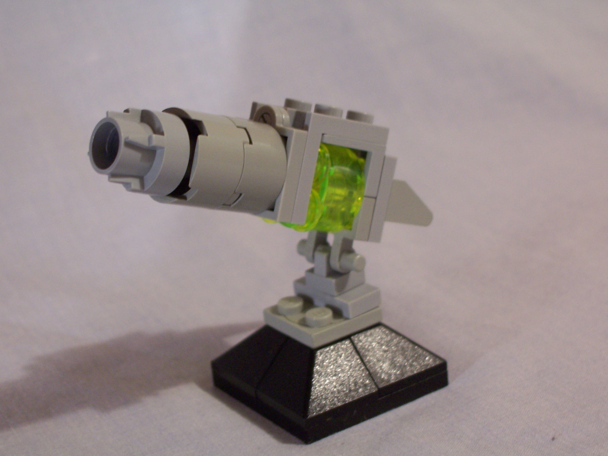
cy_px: 228
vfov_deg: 17.2
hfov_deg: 22.8
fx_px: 1511
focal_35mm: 86
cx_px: 304
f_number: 3.4
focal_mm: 14.7
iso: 140
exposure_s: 1/8
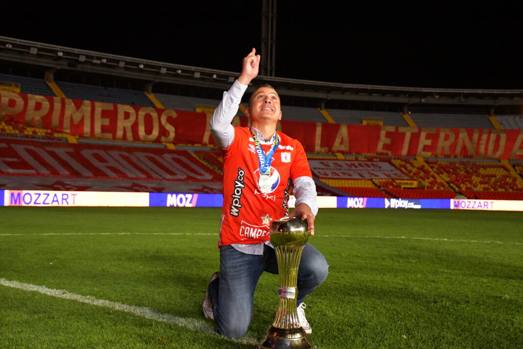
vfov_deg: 28.1
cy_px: 174
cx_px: 262
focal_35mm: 48
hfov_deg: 41.1
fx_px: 697
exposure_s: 1/250
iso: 4000
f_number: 4
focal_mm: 32
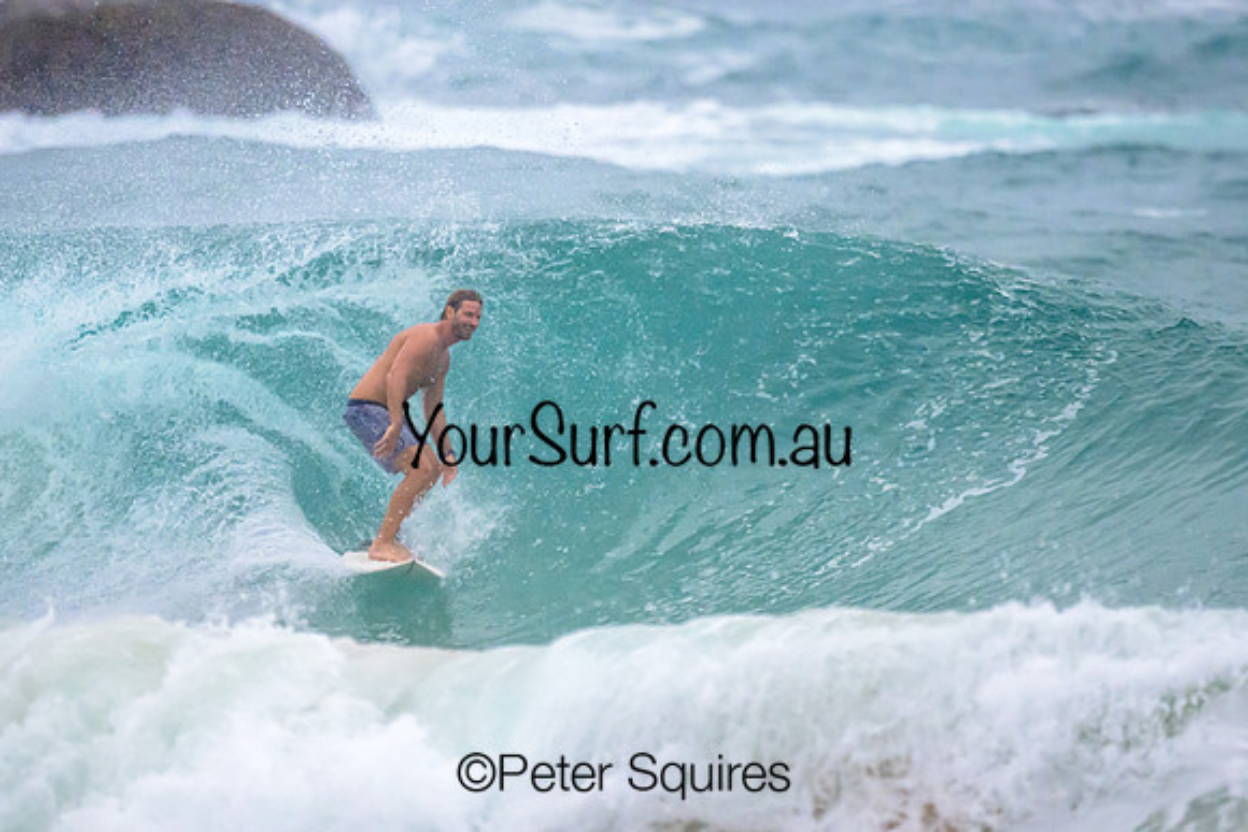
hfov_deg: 1.9
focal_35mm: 1100
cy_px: 312
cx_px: 596
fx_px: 38140
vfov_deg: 1.3
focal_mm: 800
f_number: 6.3
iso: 3600
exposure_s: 1/2000
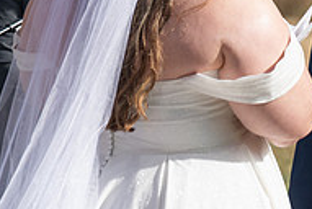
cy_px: -26
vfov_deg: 2.7
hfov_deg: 4.0
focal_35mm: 518
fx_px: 4496
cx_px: 392
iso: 400
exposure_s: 1/4000
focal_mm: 150
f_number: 4.5
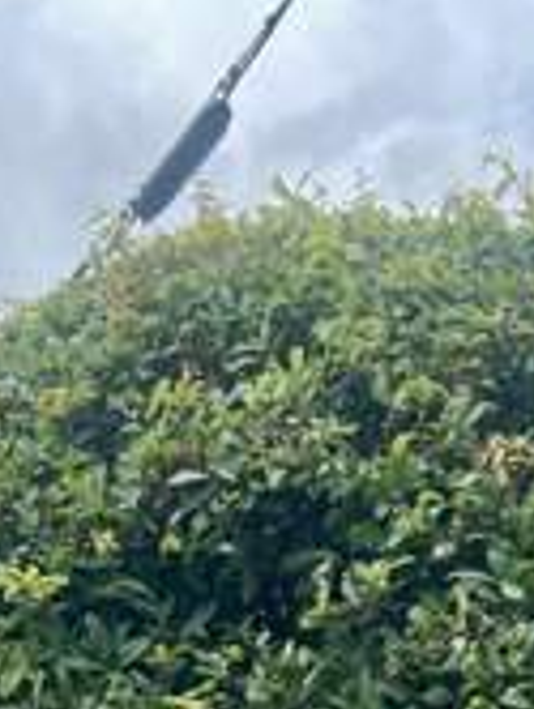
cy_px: 1328
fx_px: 2052
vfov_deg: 16.1
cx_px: 312
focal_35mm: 100
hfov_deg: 14.8
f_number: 1.5
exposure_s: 1/1112
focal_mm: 5.7
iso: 50
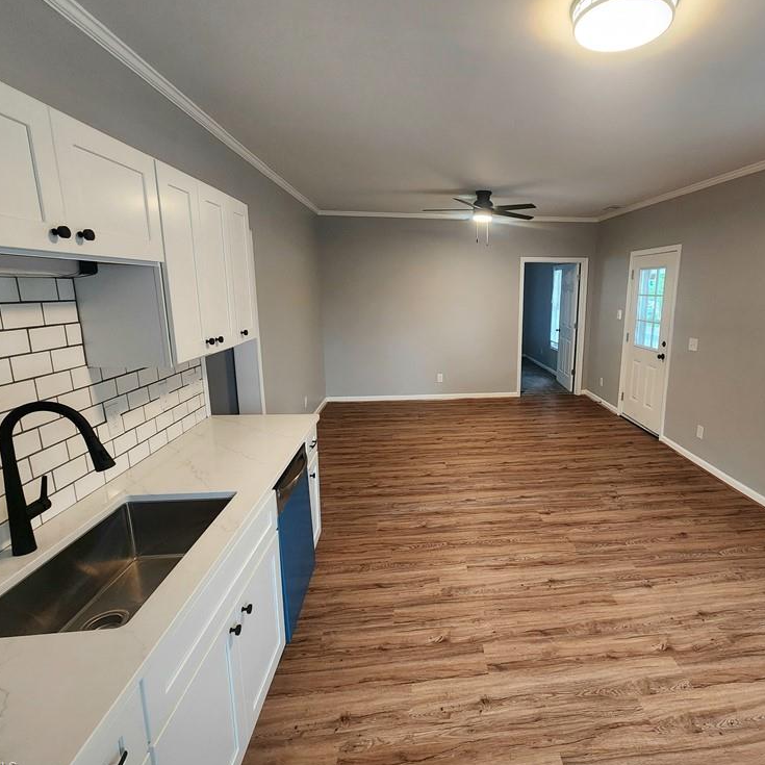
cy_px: 378
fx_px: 400
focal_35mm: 16
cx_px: 476
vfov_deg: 87.4
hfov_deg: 85.8
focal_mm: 2.2
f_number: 2.2
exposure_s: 1/60.2
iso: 250
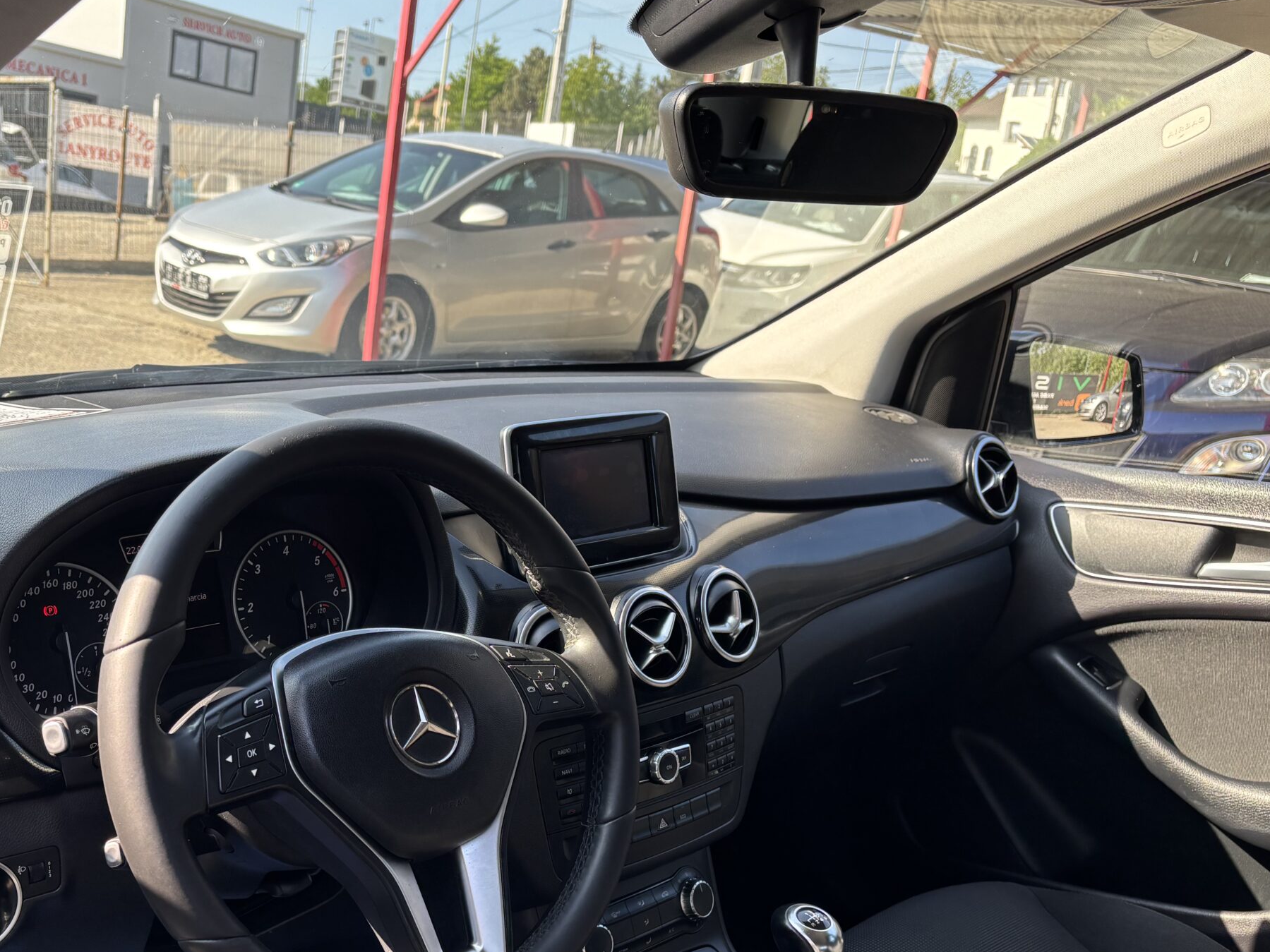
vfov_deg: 38.1
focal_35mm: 37
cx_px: 451
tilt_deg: -15.4
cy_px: 657
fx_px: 1357
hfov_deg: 49.5
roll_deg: -7.3
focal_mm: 5.96
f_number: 1.6
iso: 50
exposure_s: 1/320
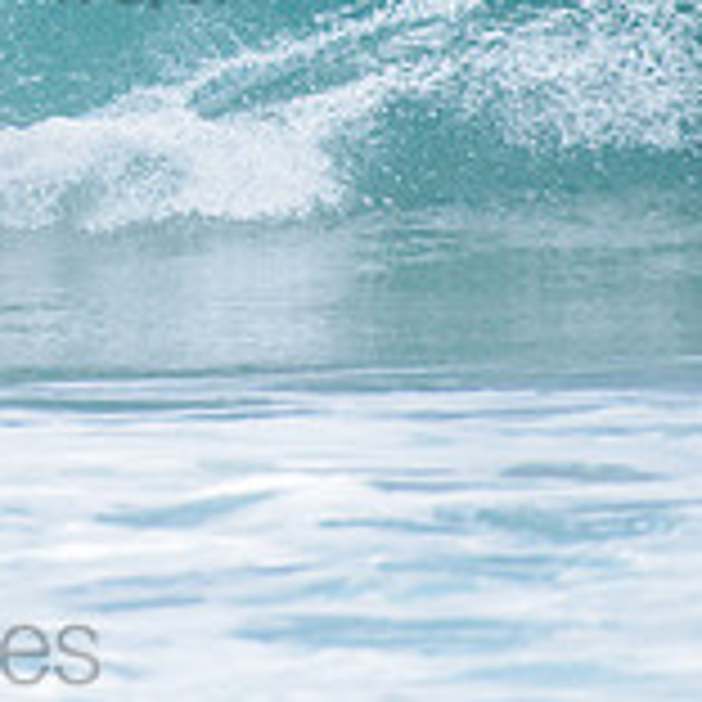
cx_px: -248
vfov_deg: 1.1
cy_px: -101
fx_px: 36320
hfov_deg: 1.1
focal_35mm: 1583
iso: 320
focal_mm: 500
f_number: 5.6
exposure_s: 1/2000
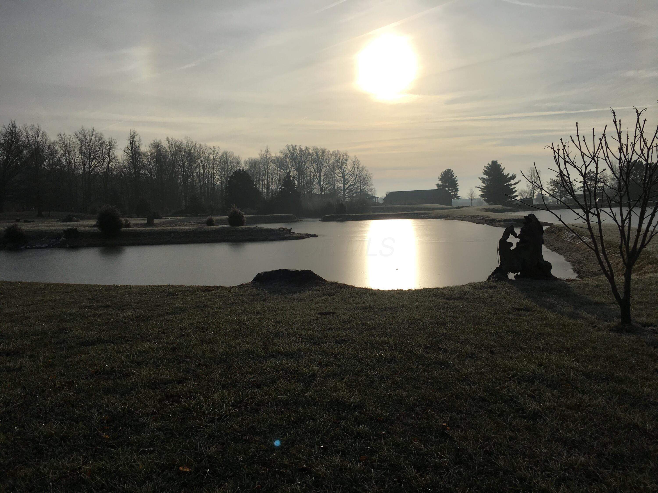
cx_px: 329
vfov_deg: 48.2
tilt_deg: -5.5
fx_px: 551
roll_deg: +2.7
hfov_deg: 61.7
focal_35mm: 29
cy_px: 246
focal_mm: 4.15
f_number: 2.2
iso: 25
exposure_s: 1/7692
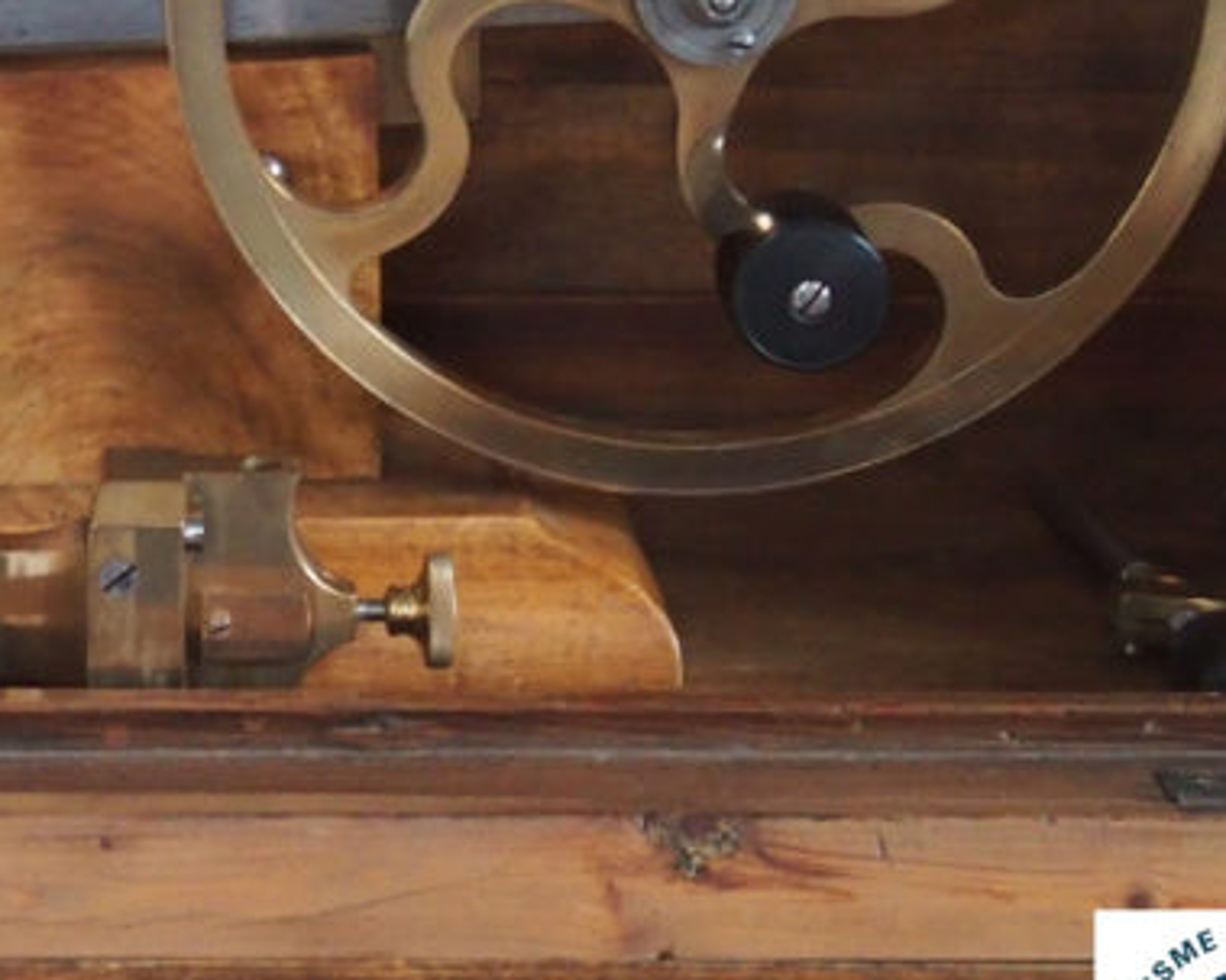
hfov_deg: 14.3
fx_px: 4788
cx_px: -107
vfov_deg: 11.6
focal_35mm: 132
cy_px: 45
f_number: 2.8
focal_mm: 10.8
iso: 800
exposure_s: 1/15
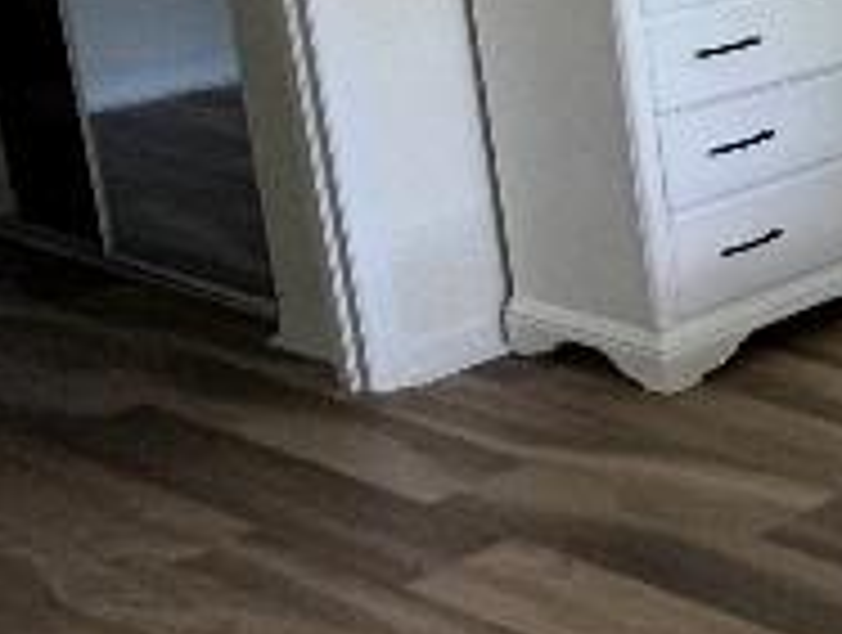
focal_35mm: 71
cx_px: 1761
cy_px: -99
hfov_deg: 17.5
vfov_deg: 19.7
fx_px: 1730
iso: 250
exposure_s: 1/65
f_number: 1.8
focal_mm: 1.57
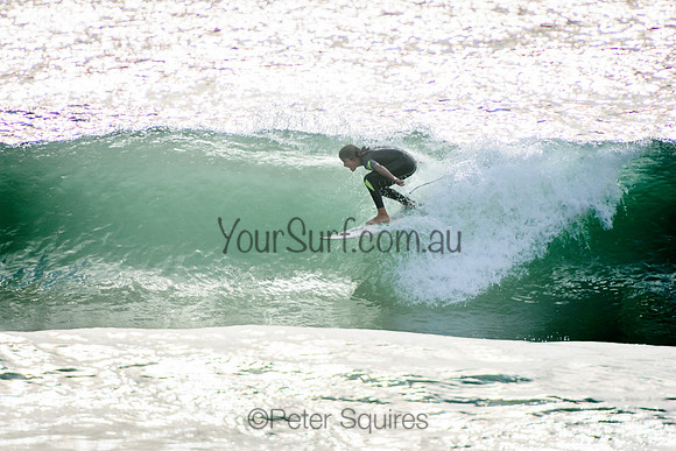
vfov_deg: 2.3
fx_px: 11269
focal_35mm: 600
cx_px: 338
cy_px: 226
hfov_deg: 3.4
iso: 220
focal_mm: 400
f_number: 5.6
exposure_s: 1/2000
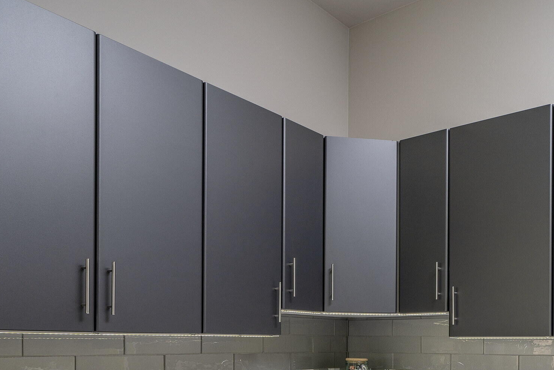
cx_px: 378
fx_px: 554
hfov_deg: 51.9
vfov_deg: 34.6
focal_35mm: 36
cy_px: 341
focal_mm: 19
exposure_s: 1/60
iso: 200
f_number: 6.3
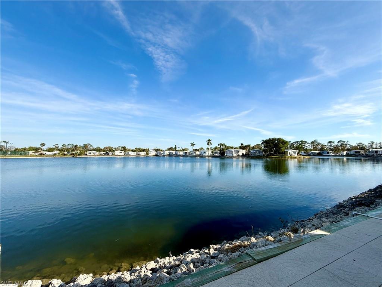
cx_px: 191
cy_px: 144
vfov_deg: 85.7
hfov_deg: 102.1
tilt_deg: +4.1
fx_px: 154
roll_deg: -0.2
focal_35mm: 14
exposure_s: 1/2410
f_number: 2.2
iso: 50
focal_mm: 2.22
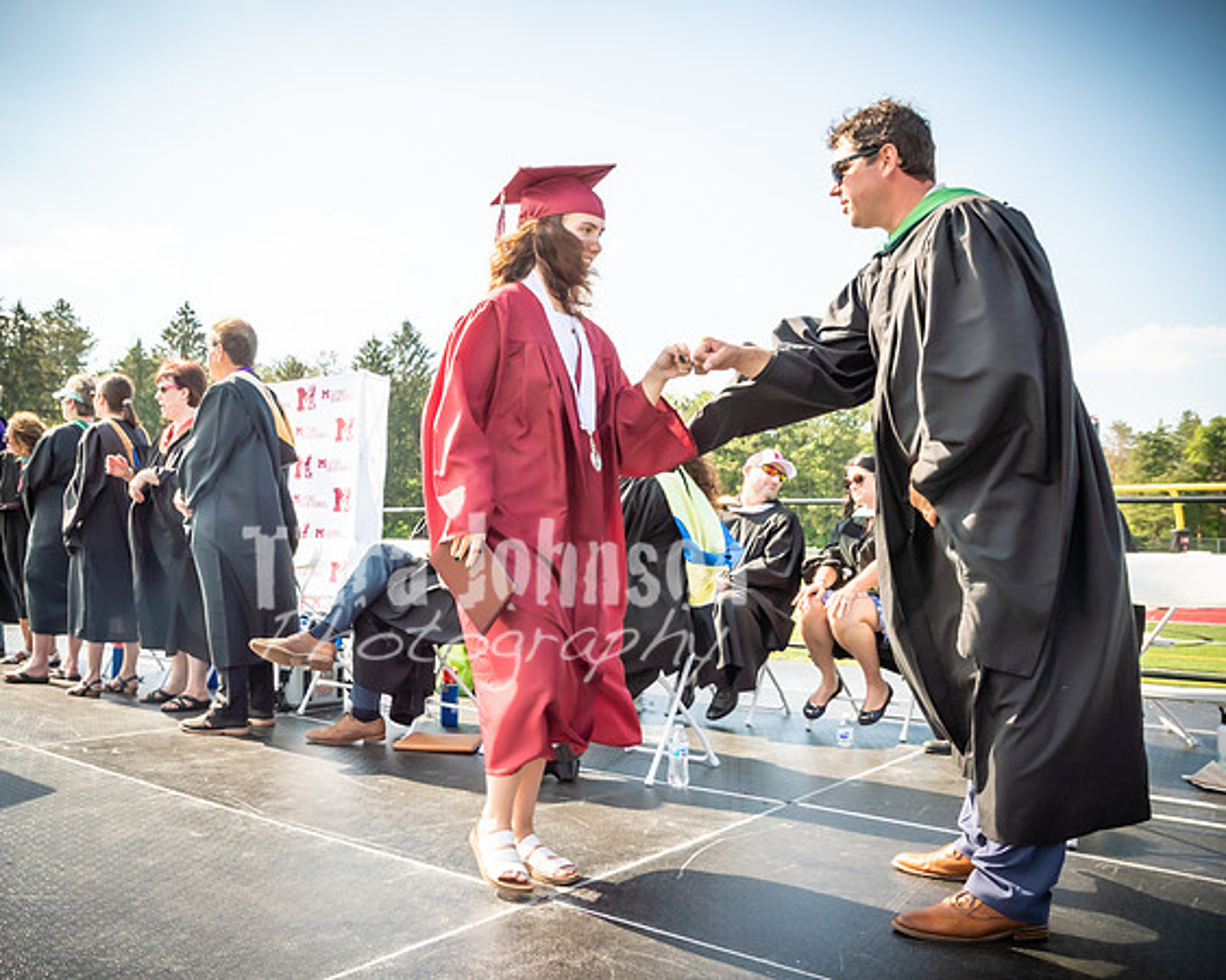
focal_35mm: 29
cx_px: 488
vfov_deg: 50.3
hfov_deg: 60.3
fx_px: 1043
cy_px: 490
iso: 200
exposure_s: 1/500
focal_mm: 17
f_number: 7.1
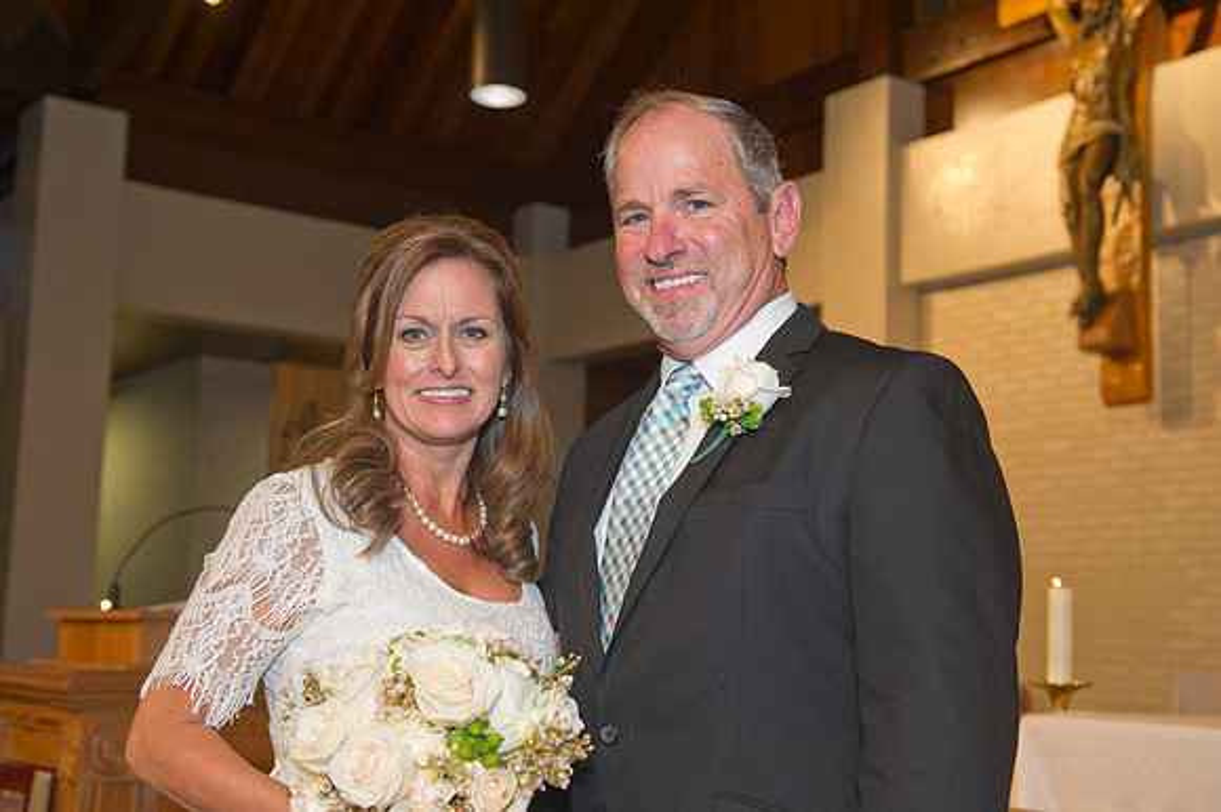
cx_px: 610
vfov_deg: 28.0
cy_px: 406
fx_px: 1627
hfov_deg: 41.1
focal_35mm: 48
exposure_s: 1/100
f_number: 4.5
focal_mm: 48
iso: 1250
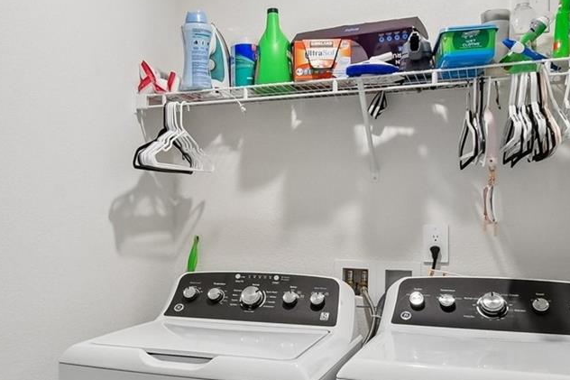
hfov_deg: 50.6
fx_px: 601
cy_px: 225
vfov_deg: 34.9
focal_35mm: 38
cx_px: 254
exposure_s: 1/8
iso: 400
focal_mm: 10
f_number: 11
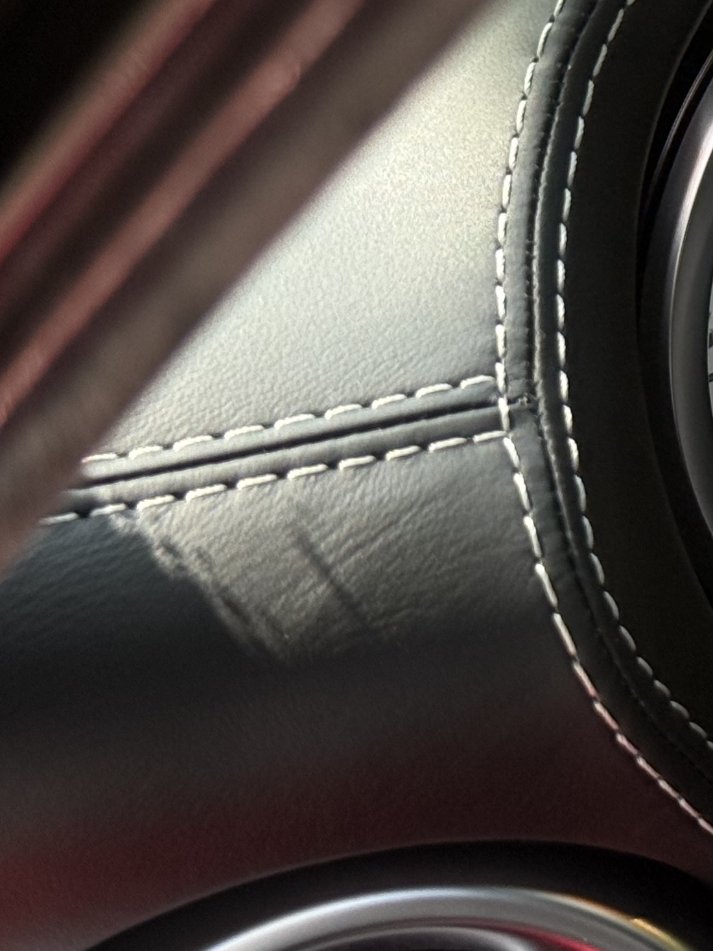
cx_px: 1241
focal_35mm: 132
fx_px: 3624
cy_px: 130
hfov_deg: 10.6
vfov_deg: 14.8
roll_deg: -0.5
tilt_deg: -21.4
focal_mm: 6.76
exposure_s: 1/155
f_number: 1.78
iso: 160
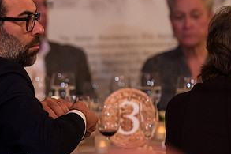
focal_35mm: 310
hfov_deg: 6.6
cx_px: 28
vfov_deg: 4.4
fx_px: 1988
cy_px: 52
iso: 3200
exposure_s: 1/200
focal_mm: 155
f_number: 3.2
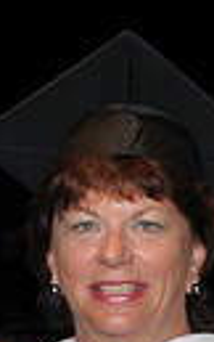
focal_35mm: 330
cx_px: 0
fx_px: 3069
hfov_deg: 4.0
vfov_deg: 6.3
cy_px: 378
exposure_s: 1/50
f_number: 7.1
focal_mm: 48
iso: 200
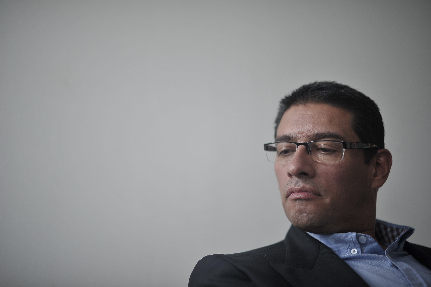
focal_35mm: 50
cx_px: 216
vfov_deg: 27.0
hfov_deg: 39.6
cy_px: 144
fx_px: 598
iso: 400
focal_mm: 50
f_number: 1.4
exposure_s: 1/640
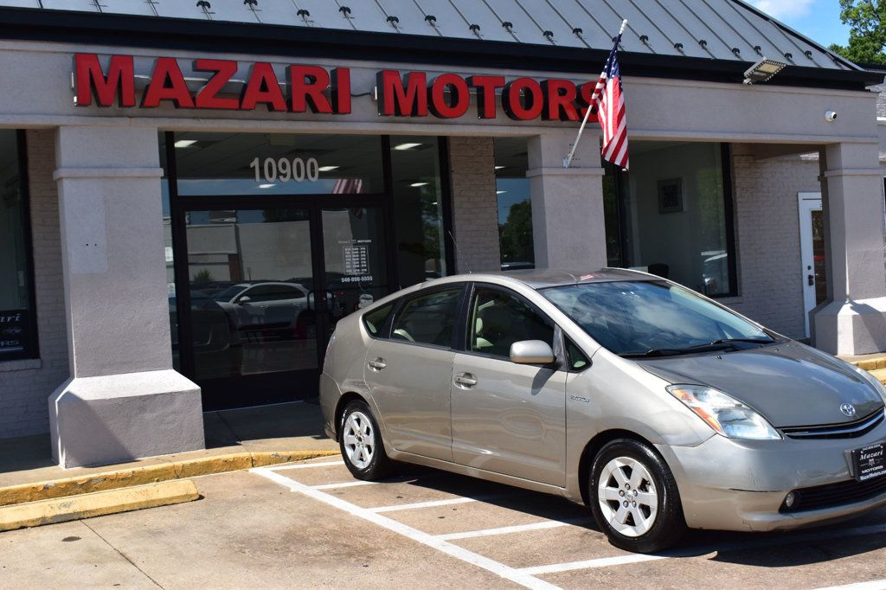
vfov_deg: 31.9
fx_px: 1033
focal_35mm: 42
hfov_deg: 46.4
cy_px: 295
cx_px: 443
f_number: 11
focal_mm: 28
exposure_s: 1/500
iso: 320
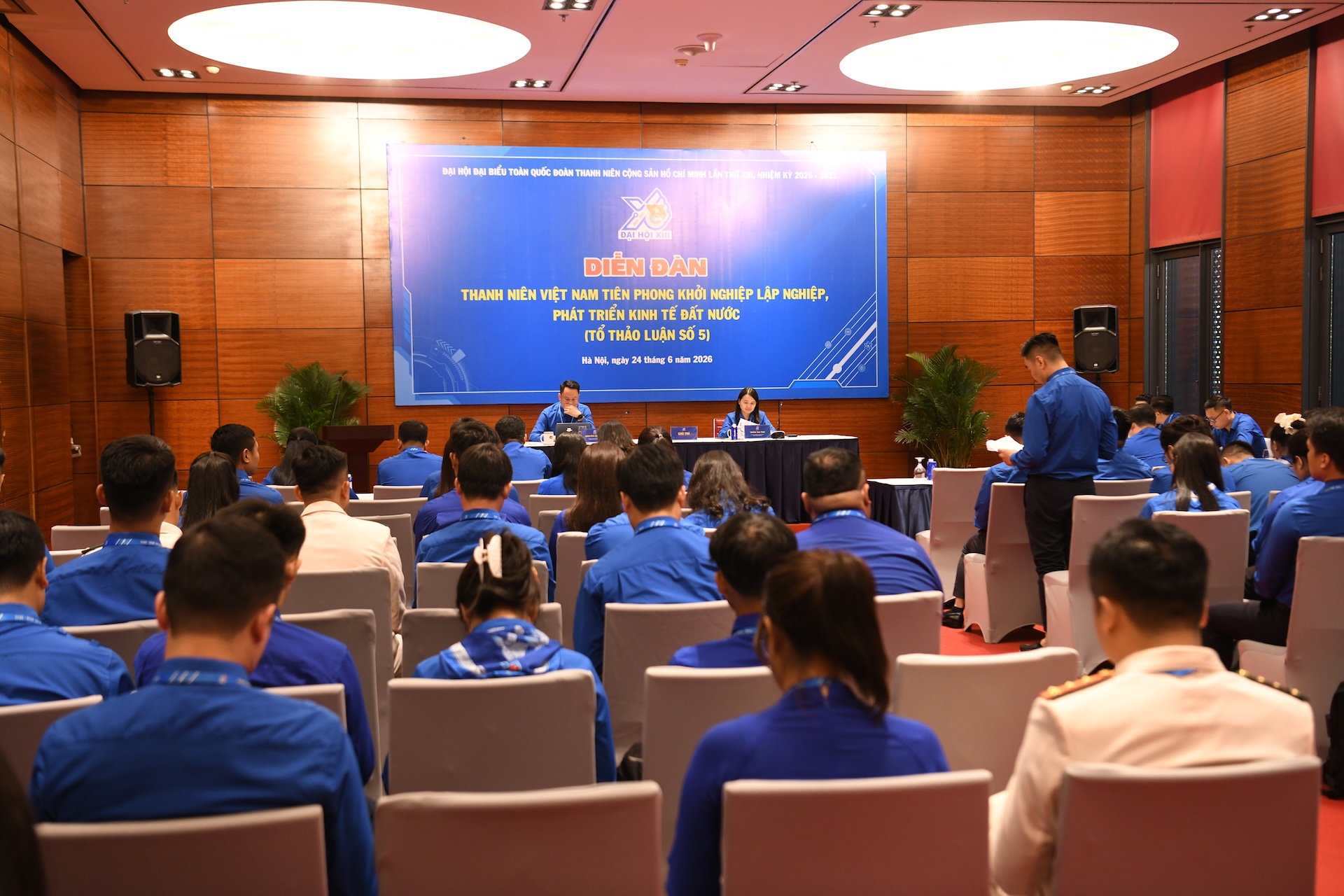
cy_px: 448
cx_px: 672
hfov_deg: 46.4
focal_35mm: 42
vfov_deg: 31.9
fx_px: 1568
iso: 1000
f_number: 3.5
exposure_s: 1/160
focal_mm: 42
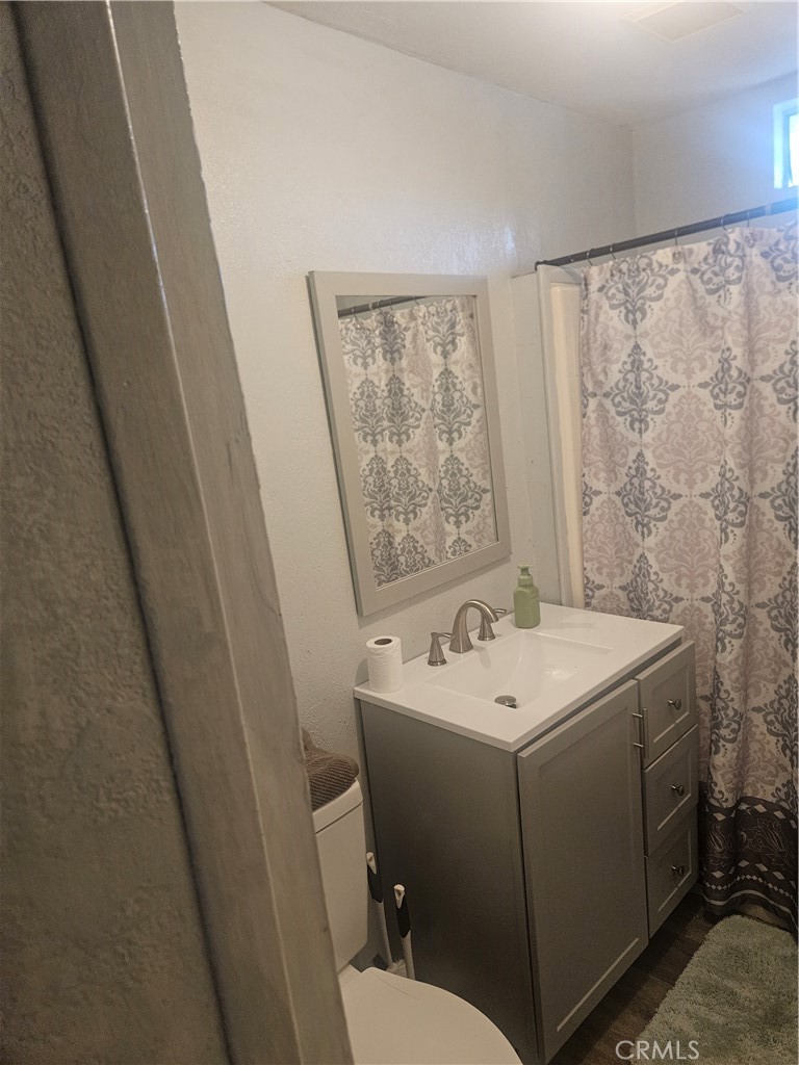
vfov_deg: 73.9
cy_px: 532
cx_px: 400
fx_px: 708
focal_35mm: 23
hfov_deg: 58.9
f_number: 1.8
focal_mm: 5.4
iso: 500
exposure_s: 1/120
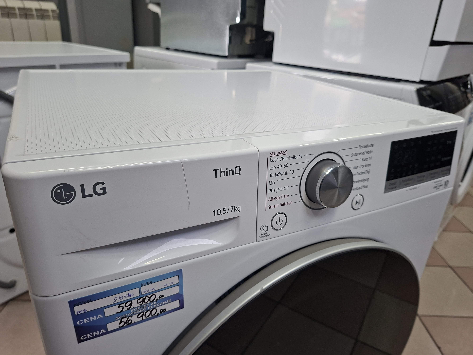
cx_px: 236
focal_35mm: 23
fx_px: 314
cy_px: 178
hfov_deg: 73.9
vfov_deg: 58.9
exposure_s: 1/100
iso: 160
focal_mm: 5.54
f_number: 1.8
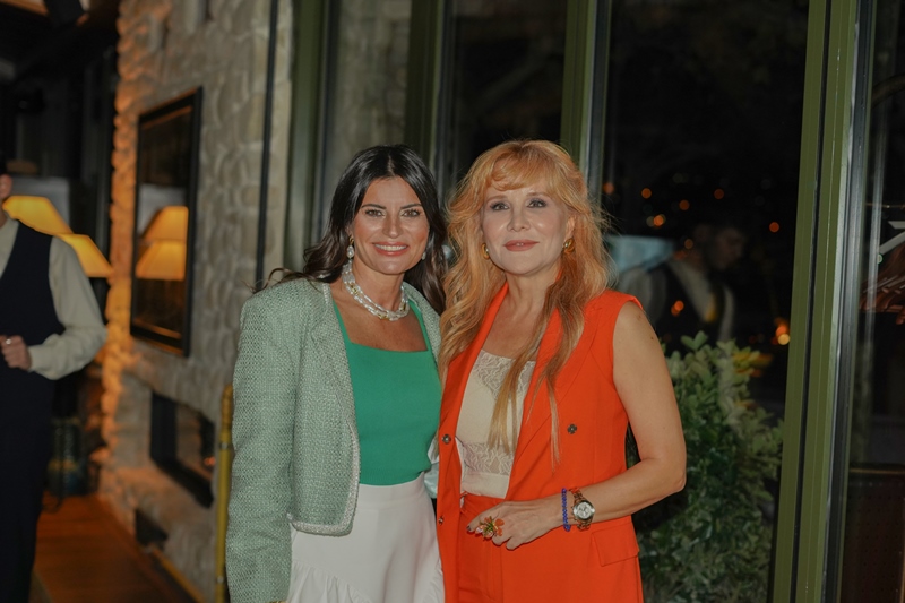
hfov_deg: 39.6
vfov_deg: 27.0
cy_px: 302
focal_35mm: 50
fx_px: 1257
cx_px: 452
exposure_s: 1/250
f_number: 2.8
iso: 1600
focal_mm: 50
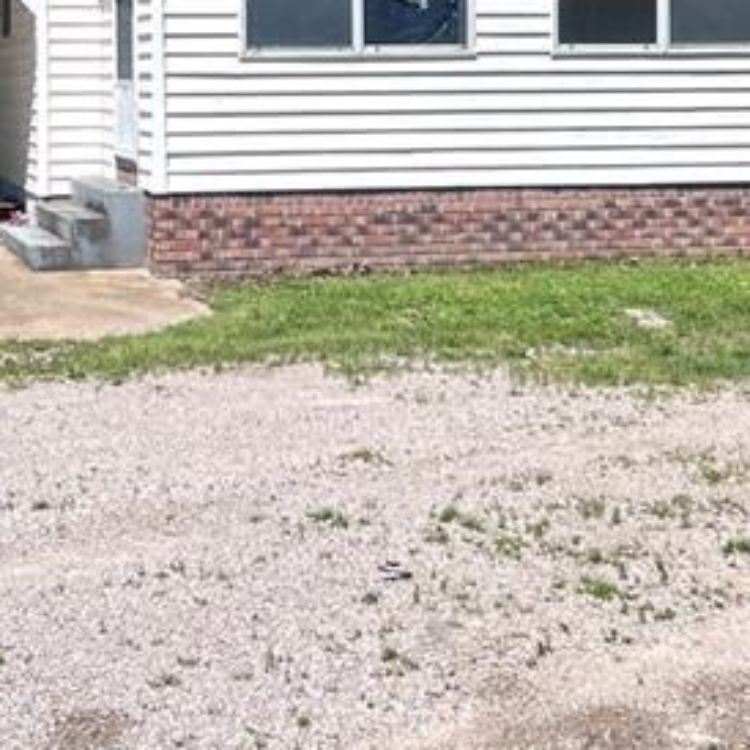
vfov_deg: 19.8
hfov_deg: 20.1
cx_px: 279
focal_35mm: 86
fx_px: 2108
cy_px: 82
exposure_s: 1/5882
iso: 50
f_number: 1.5
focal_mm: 5.7
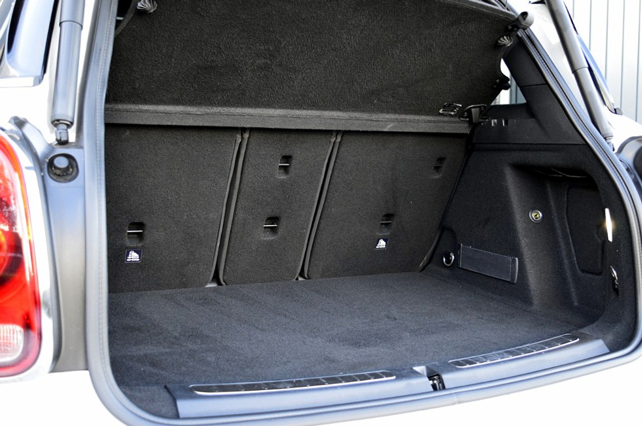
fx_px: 695
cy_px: 213
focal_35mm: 39
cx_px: 321
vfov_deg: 34.1
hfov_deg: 49.6
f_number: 4
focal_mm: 26
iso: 800
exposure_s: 1/40
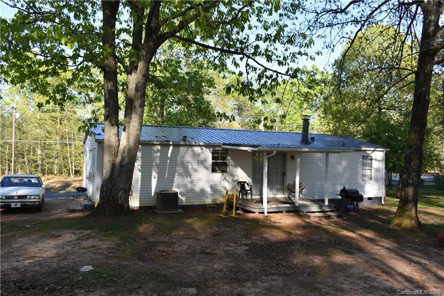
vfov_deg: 43.6
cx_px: 222
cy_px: 148
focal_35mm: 30
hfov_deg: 61.9
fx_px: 370
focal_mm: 20
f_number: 8
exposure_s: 1/250
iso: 280
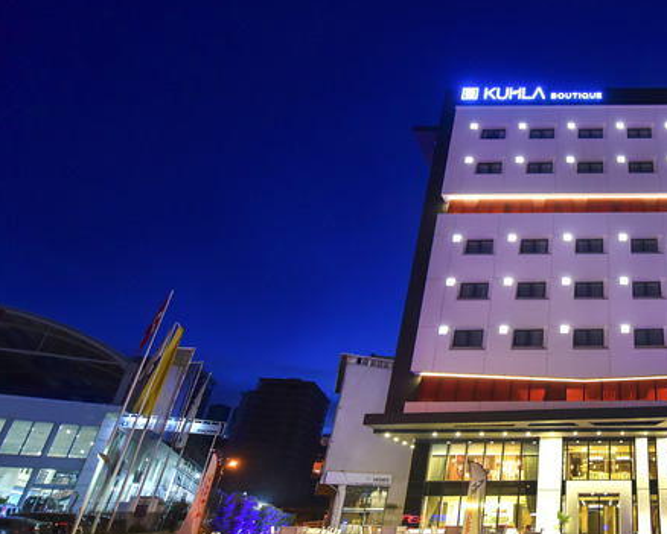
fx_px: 474
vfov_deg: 58.4
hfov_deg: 59.5
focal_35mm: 24
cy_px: 316
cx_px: 603
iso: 1600
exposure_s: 1/30
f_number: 2.8
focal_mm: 14
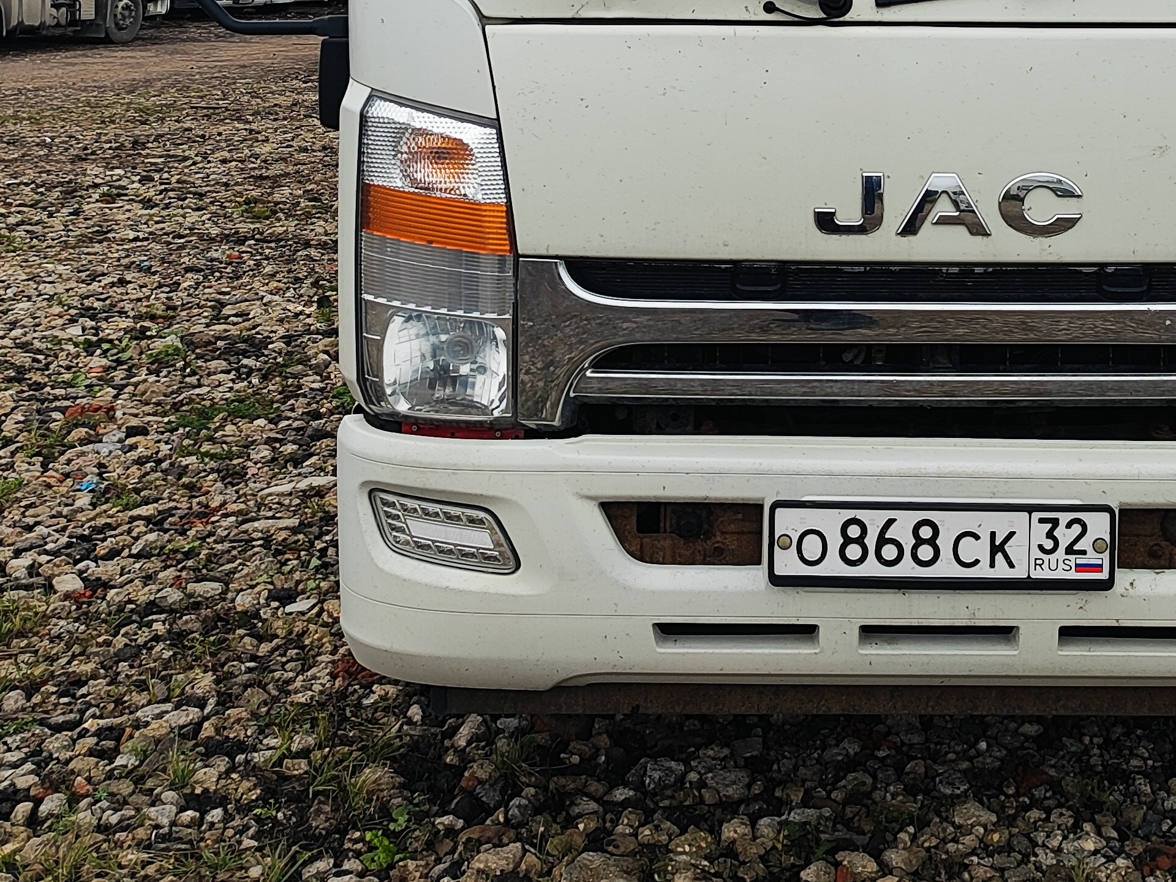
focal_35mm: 50
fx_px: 1699
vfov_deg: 27.2
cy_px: -32
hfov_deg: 37.4
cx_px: 857
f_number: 1.89
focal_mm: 5.89
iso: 50
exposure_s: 1/112
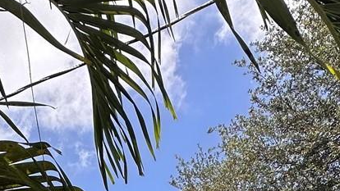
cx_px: 38
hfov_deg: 33.7
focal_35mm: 59
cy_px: 466
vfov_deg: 13.9
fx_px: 532
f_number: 2.2
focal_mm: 2.22
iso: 40
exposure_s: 1/1114
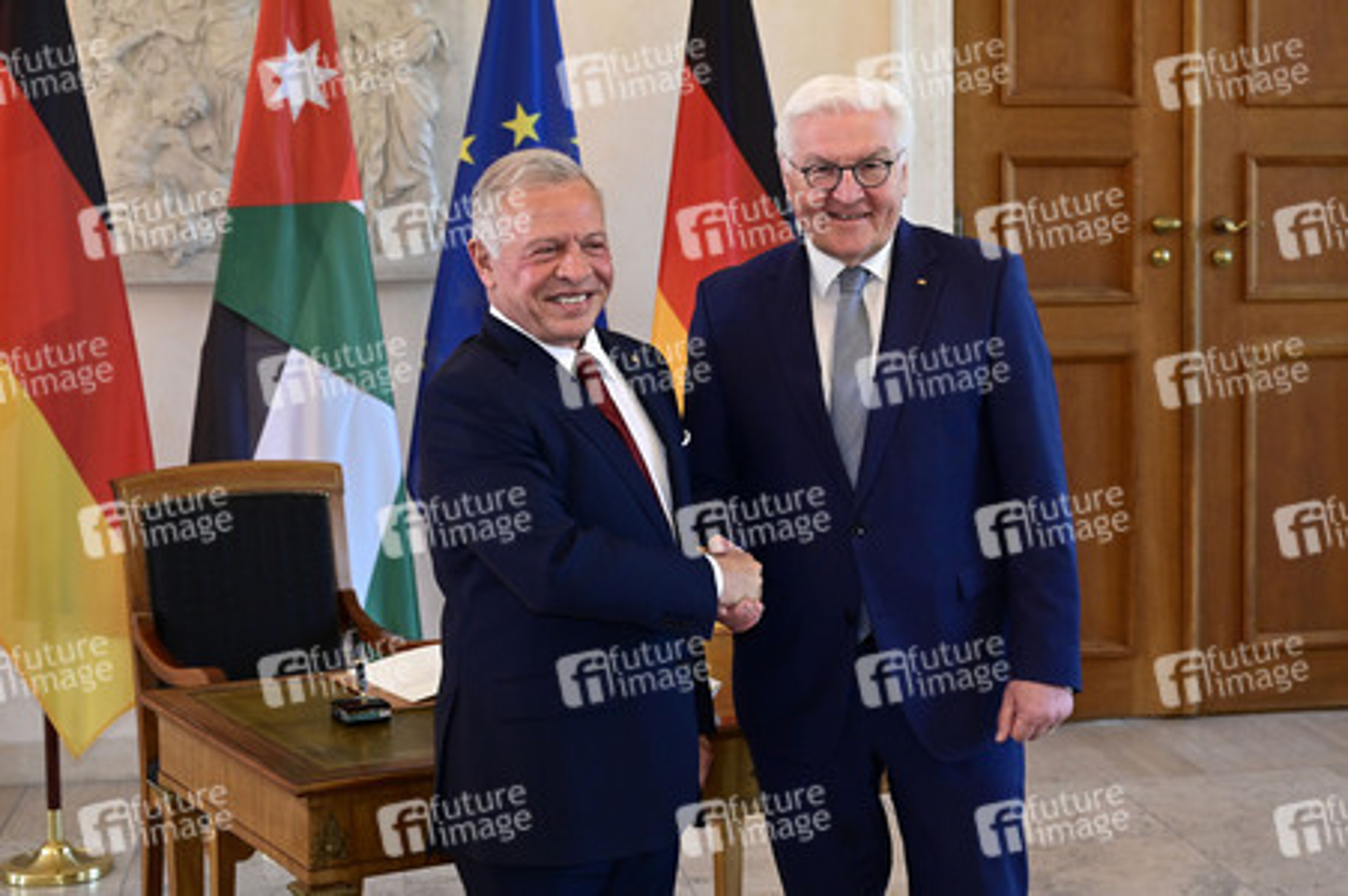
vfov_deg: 26.0
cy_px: 448
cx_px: 674
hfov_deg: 38.2
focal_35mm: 52
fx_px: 1946
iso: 2500
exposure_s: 1/200
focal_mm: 52
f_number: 5.6
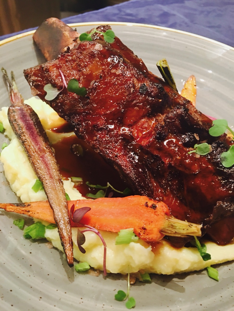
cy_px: 156
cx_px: 117
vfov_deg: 61.7
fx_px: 261
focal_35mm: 29
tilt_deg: -47.4
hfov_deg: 48.2
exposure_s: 1/8
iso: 80
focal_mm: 4.15
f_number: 2.2
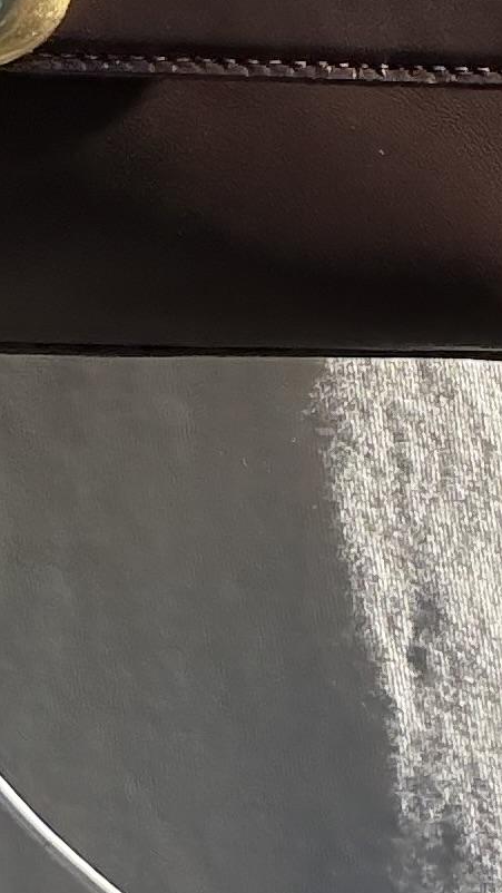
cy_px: 19
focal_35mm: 126
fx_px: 2982
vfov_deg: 16.7
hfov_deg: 9.6
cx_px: 159
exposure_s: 1/541
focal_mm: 2.69
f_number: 1.9
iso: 32
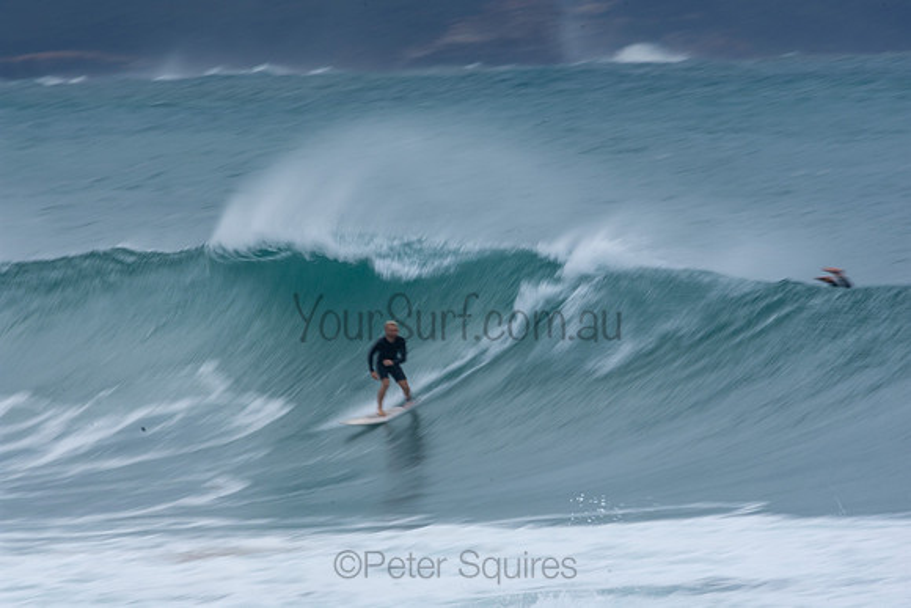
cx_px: 456
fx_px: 18983
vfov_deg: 1.8
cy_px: 304
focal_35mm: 750
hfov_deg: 2.7
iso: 100
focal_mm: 500
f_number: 25
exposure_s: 1/25
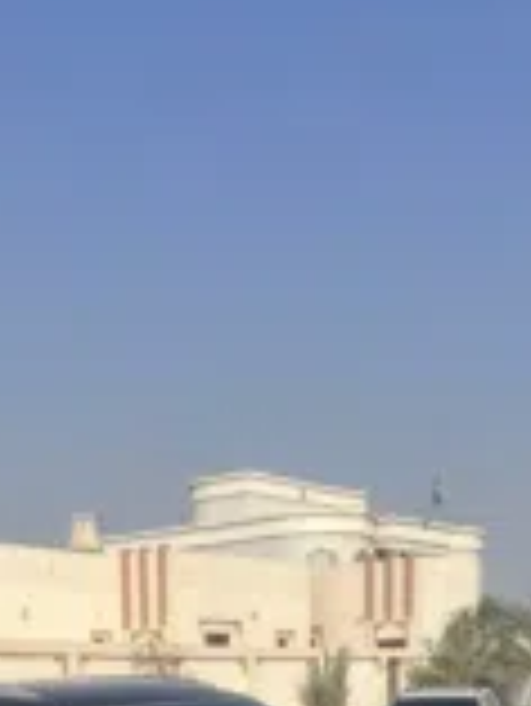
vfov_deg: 27.3
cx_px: 171
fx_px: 1246
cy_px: 881
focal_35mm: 61
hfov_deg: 23.9
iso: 80
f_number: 1.78
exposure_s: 1/4762
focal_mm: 6.86
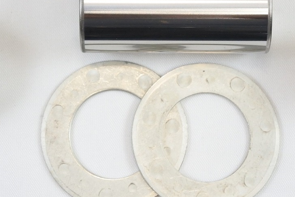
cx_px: 145
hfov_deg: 14.3
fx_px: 1172
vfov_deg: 9.6
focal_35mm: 143
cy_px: 27
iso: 720
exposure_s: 1/125
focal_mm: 23.1
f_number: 5
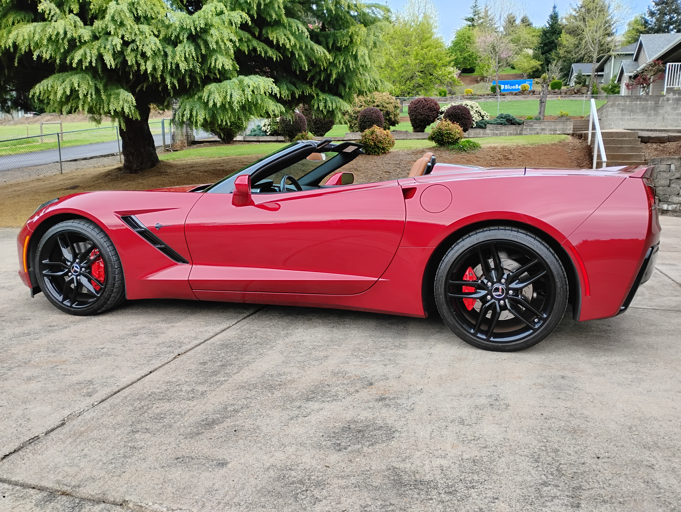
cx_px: 340
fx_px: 552
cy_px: 256
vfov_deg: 49.9
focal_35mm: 28
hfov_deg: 63.4
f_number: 1.8
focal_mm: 4.26
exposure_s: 1/120
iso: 142
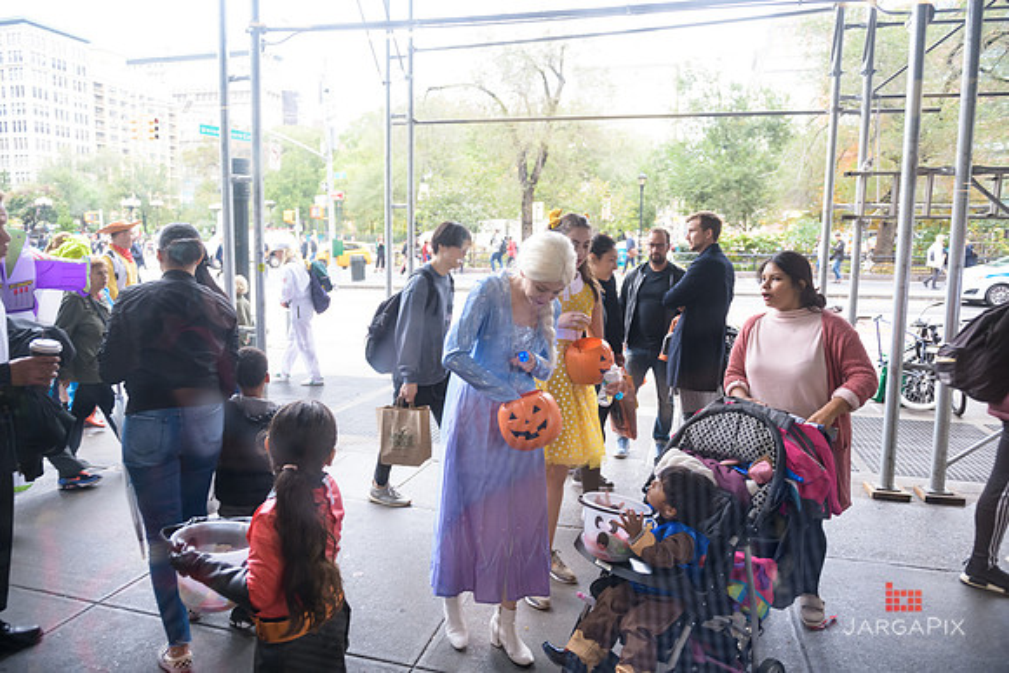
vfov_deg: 53.2
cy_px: 336
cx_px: 504
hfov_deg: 73.7
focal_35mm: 24
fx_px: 673
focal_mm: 24
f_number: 3.2
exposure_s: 1/200
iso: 800
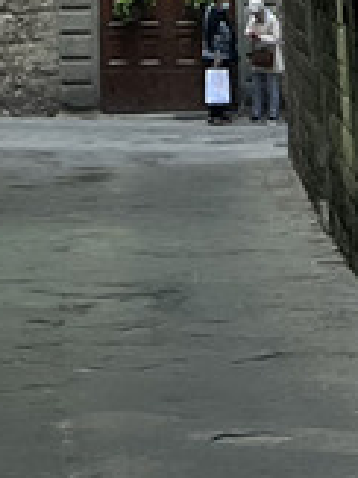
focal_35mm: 192
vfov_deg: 8.5
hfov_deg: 7.7
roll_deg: +0.9
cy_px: -1006
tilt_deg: +18.3
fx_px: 2651
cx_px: 79
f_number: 1.5
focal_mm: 5.7
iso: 50
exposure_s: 1/439
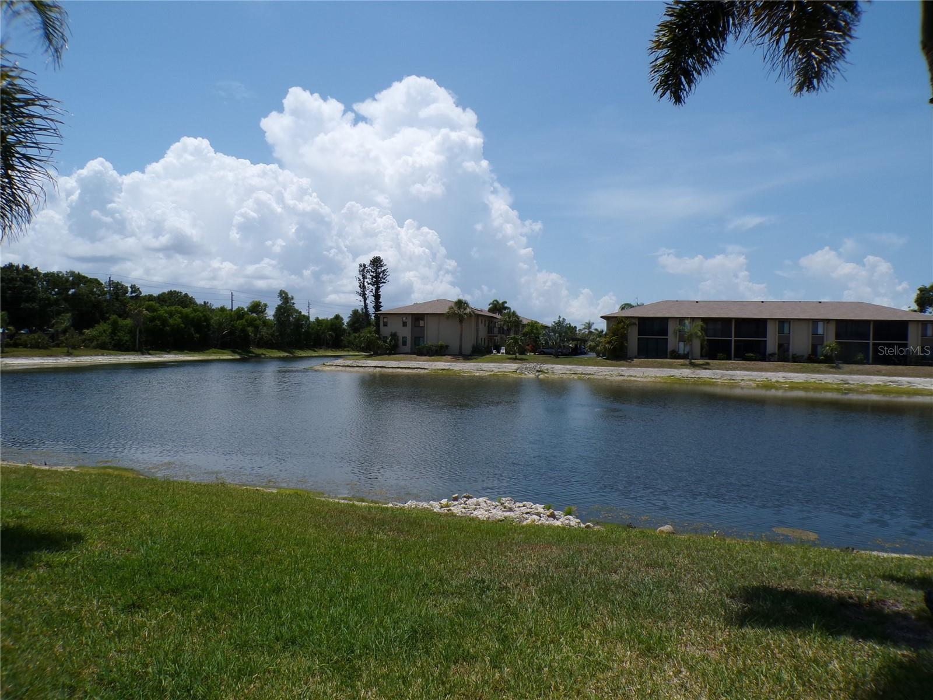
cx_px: 466
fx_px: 647
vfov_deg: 56.8
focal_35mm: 24
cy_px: 350
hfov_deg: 71.6
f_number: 5.8
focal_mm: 4.3
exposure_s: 1/800
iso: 100
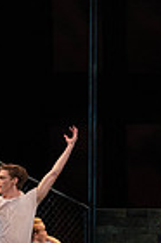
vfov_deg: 5.0
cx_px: -7
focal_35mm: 415
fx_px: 2791
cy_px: 218
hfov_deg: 3.3
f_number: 4.5
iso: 3200
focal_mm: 100
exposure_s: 1/400
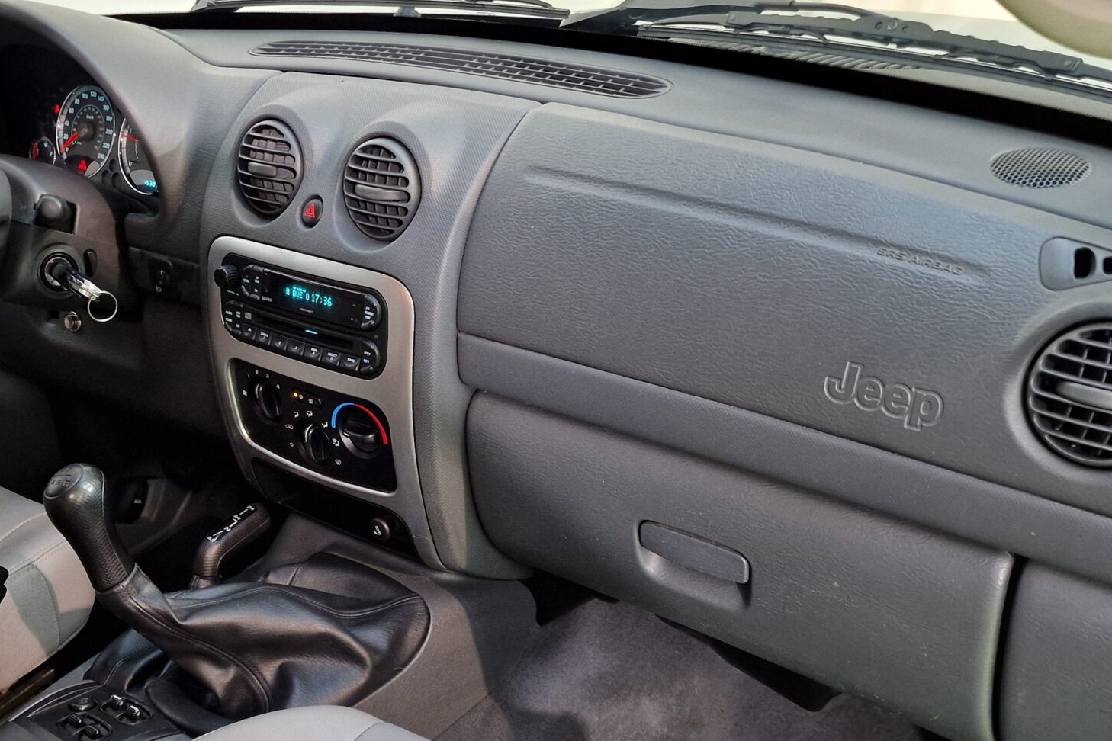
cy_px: 467
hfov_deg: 45.7
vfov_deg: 31.7
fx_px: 1297
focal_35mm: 42
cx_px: 368
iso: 320
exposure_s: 1/50
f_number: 1.8
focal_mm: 6.4
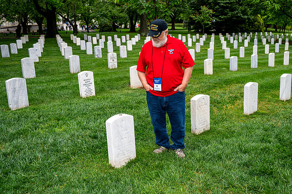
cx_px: 146
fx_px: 292
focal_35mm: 36
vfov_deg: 36.8
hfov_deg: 53.2
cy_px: 97
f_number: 6.3
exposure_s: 1/100
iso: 220
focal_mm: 36
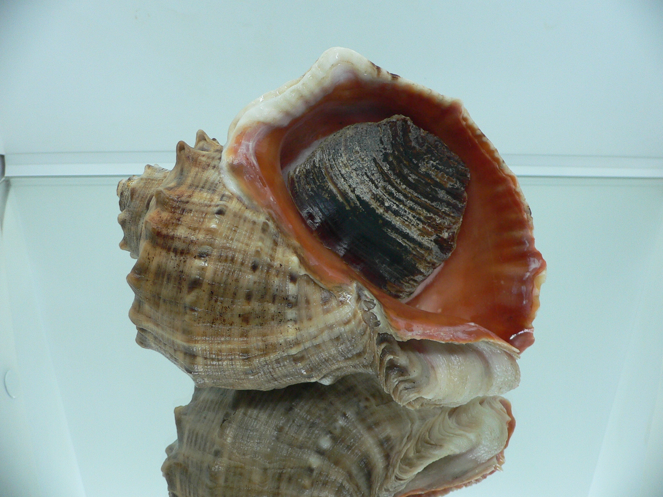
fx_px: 670
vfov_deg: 40.7
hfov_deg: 52.6
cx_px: 332
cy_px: 248
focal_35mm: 35
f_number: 2.8
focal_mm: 4.6
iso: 150
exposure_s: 1/60
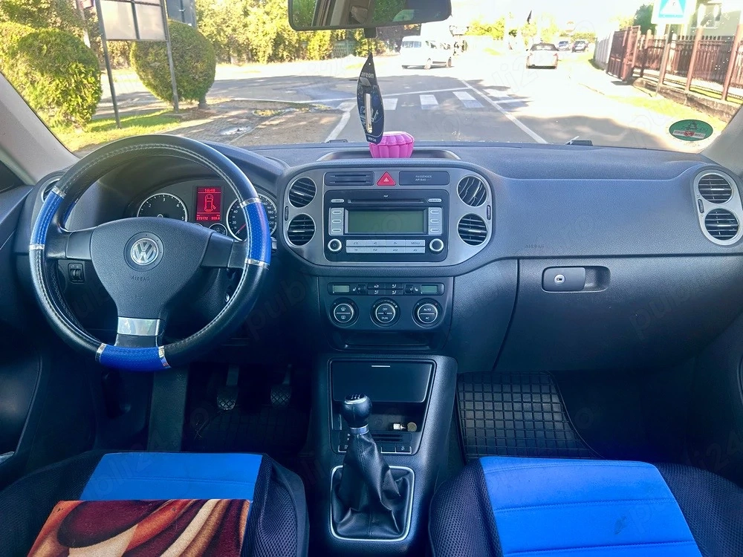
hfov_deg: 67.3
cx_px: 372
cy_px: 278
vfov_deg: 53.1
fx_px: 558
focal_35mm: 26
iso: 50
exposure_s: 1/121
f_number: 1.5
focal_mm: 5.7
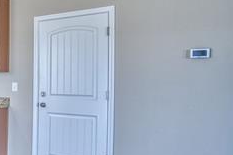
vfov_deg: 30.5
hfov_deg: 31.5
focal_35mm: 44
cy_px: 84
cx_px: -85
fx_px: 285
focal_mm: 16
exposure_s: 1/160
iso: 500
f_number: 4
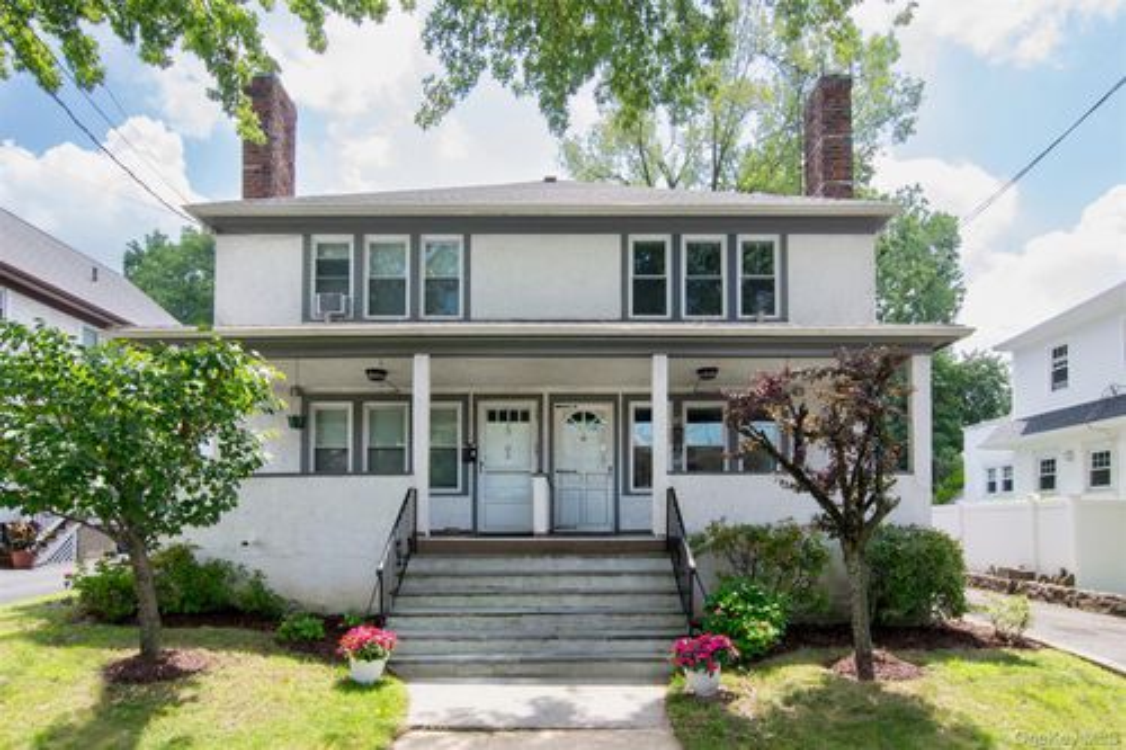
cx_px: 563
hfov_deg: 81.2
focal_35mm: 21
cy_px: 375
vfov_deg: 59.5
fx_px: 657
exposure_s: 1/250
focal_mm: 14
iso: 500
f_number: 11
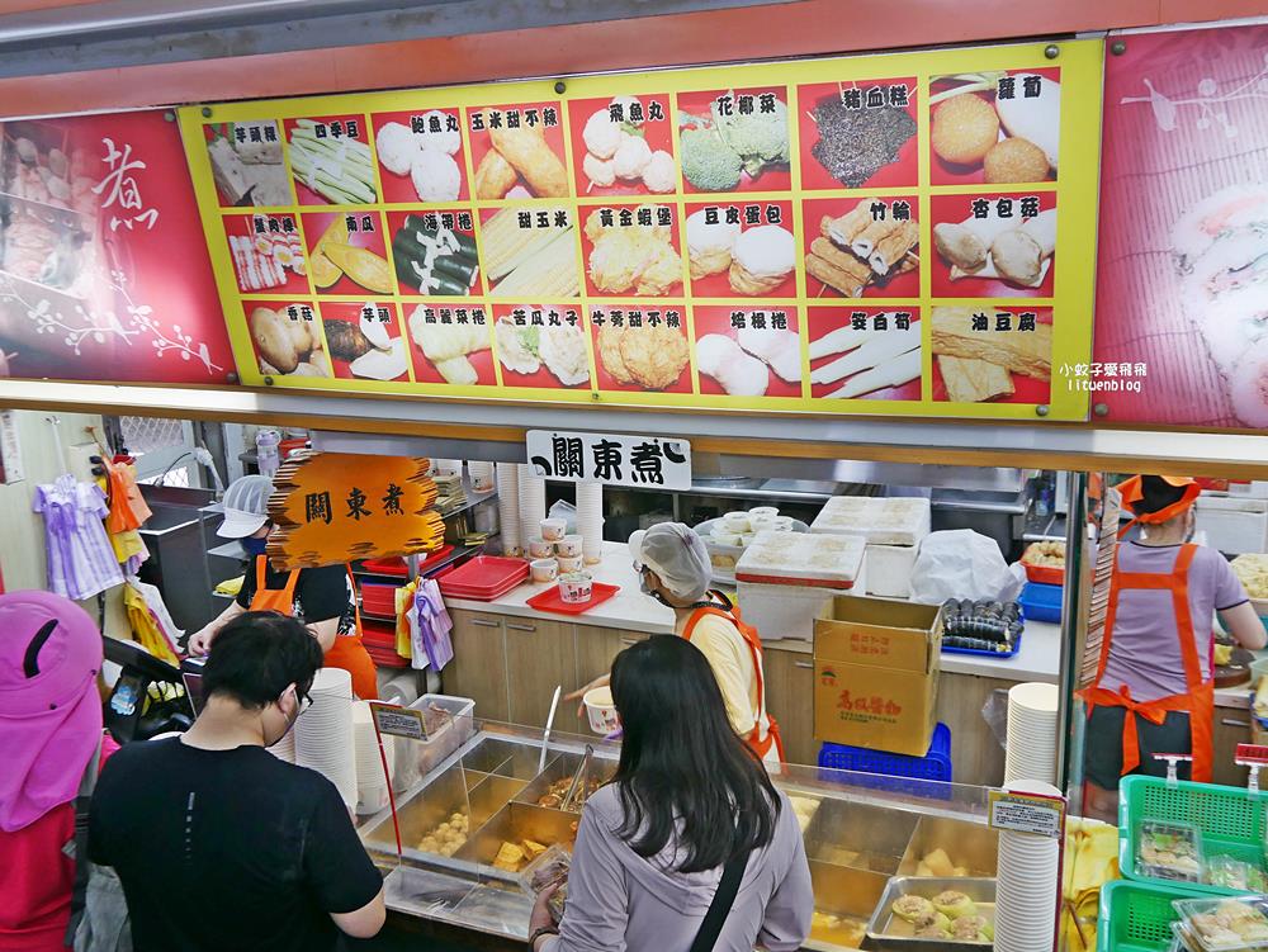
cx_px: 634
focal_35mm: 32
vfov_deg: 44.2
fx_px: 1173
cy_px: 476
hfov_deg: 56.8
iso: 400
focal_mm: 16
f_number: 3.9
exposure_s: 1/60
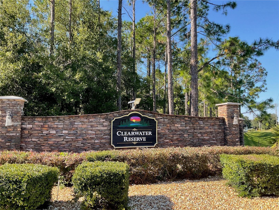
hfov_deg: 61.7
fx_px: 234
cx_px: 140
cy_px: 105
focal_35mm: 29
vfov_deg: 48.2
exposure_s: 1/362
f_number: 1.8
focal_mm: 3
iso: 16
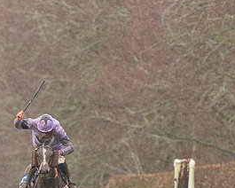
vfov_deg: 1.4
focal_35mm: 1132
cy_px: 190
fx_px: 7873
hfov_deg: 1.7
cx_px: 93
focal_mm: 300
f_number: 5
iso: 1000
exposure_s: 1/1000
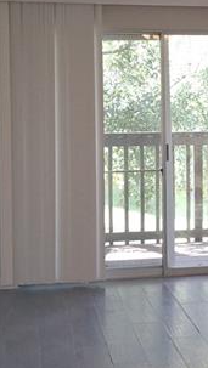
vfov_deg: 23.1
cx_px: 249
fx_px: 900
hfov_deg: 12.9
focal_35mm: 92
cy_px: 141
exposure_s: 1/100
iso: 125
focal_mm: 4.69
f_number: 1.8
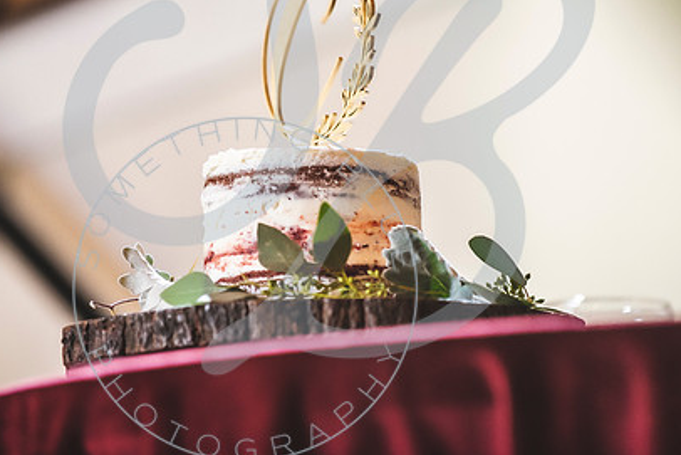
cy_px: 149
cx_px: 329
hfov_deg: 7.2
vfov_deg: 4.8
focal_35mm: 286
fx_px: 5412
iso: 2000
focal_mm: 200
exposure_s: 1/200
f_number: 2.8
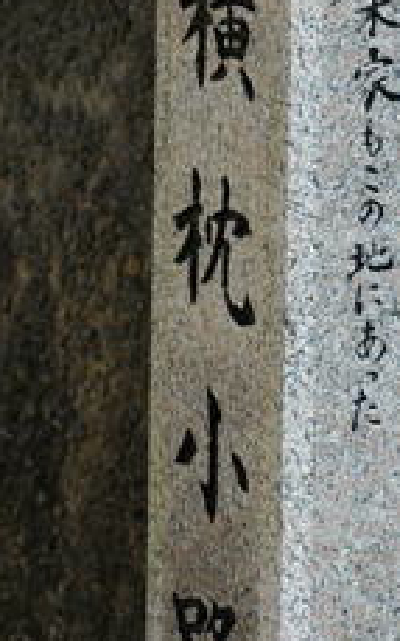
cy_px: 322
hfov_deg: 4.2
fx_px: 5480
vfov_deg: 6.7
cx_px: 187
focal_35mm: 314
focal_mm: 105
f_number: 6.3
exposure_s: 1/640
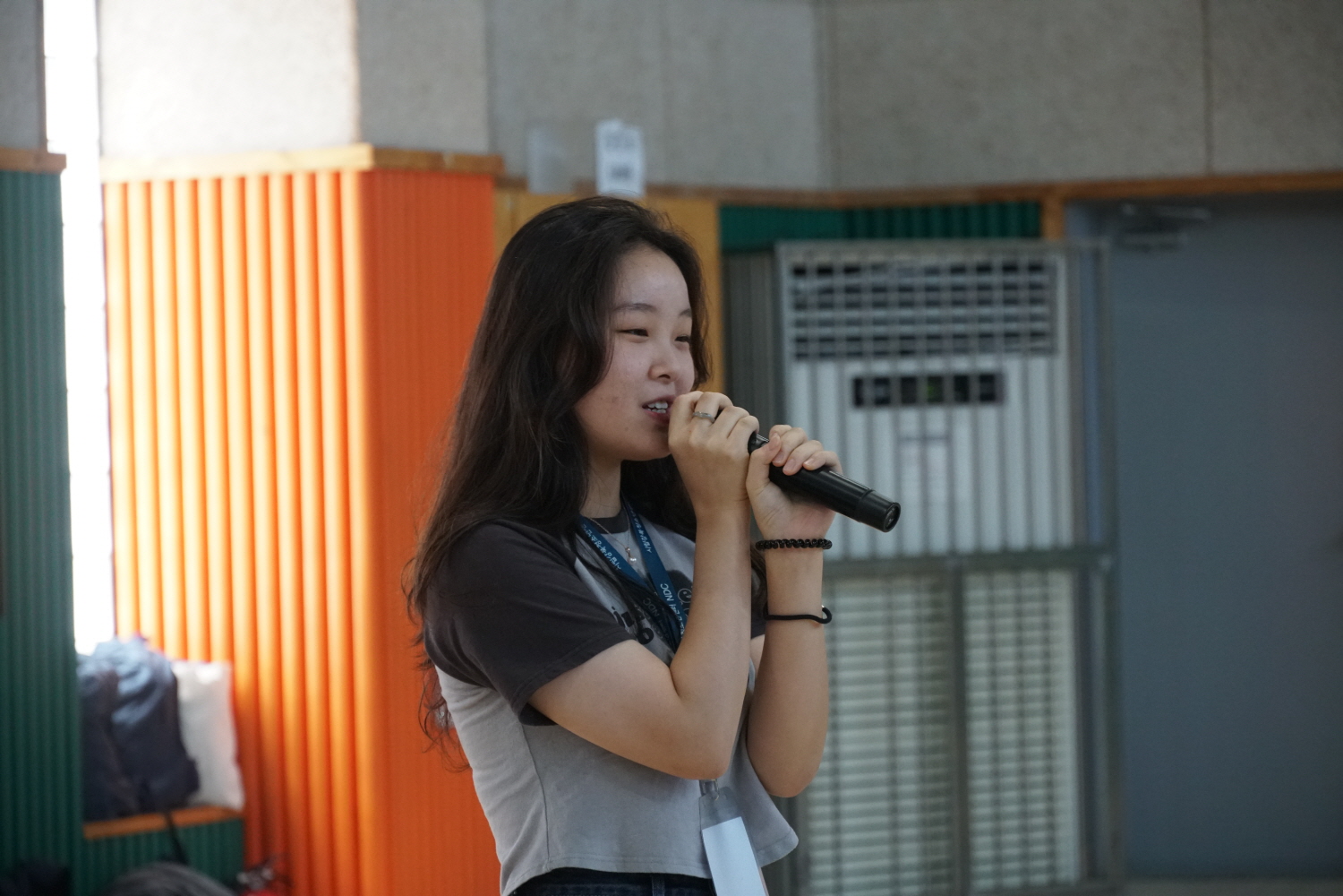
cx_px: 672
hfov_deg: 12.7
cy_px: 448
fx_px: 6043
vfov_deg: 8.5
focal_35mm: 162
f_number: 5.6
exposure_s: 1/200
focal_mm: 108
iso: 2000
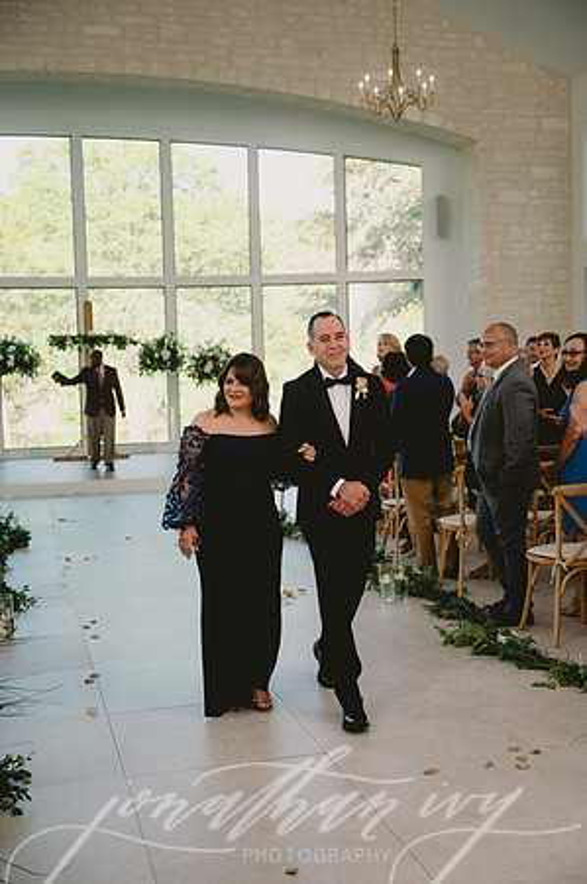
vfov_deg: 46.4
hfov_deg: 31.8
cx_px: 294
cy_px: 442
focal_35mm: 42
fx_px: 1030
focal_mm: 42
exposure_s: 1/400
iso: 250
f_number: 2.8
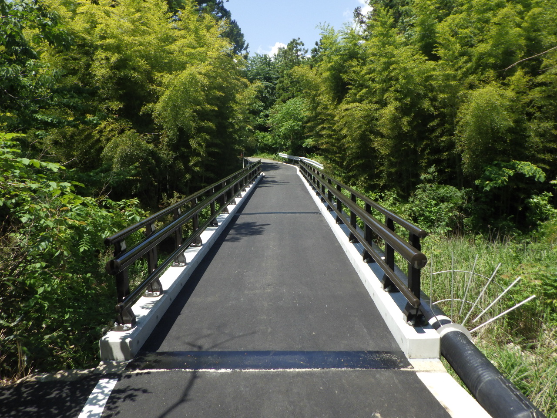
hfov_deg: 63.4
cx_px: 278
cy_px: 209
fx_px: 451
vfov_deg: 49.7
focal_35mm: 28
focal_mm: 5
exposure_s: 1/500
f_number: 4.2
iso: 125
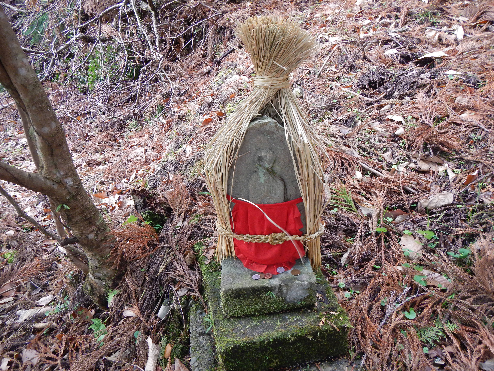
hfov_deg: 63.4
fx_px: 400
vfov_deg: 49.7
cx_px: 247
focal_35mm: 28
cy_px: 186
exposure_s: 1/30
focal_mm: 5
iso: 250
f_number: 3.9
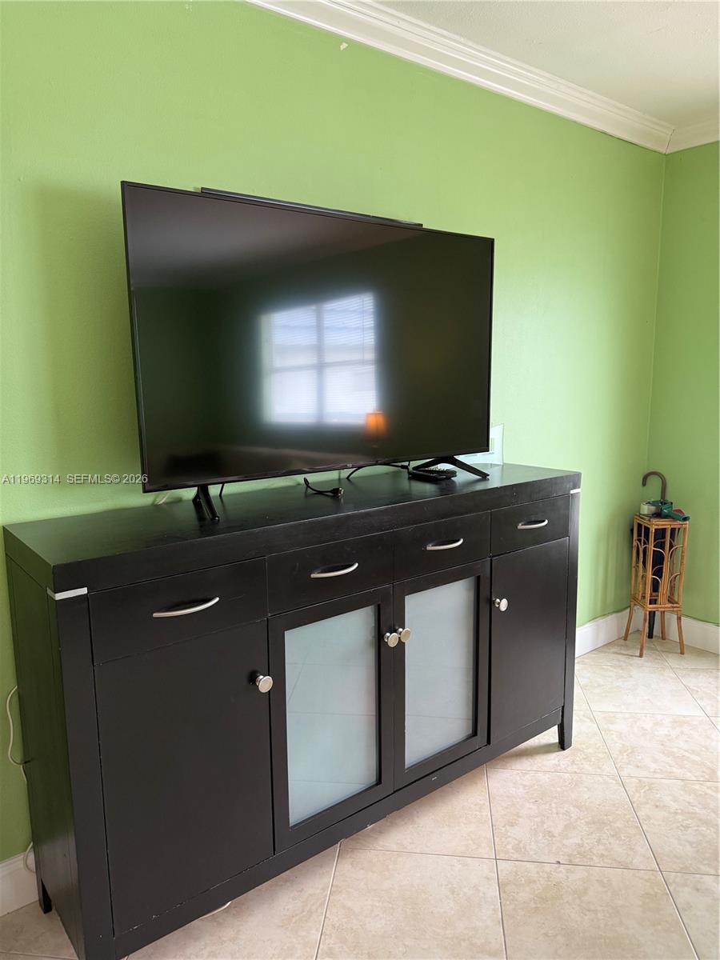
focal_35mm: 24
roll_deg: +0.7
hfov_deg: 56.8
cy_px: 480
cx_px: 360
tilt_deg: -9.3
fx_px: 666
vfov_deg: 71.6
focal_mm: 6.76
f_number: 1.78
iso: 200
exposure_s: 1/60
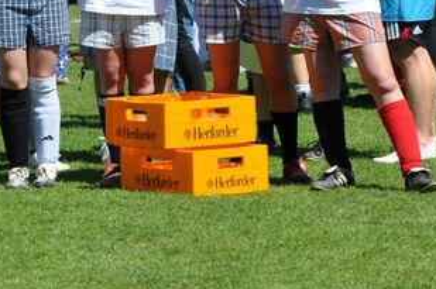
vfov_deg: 3.9
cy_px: 118
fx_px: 4208
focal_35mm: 348
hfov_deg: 5.9
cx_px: -212
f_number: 10
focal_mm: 70
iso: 200
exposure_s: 1/400
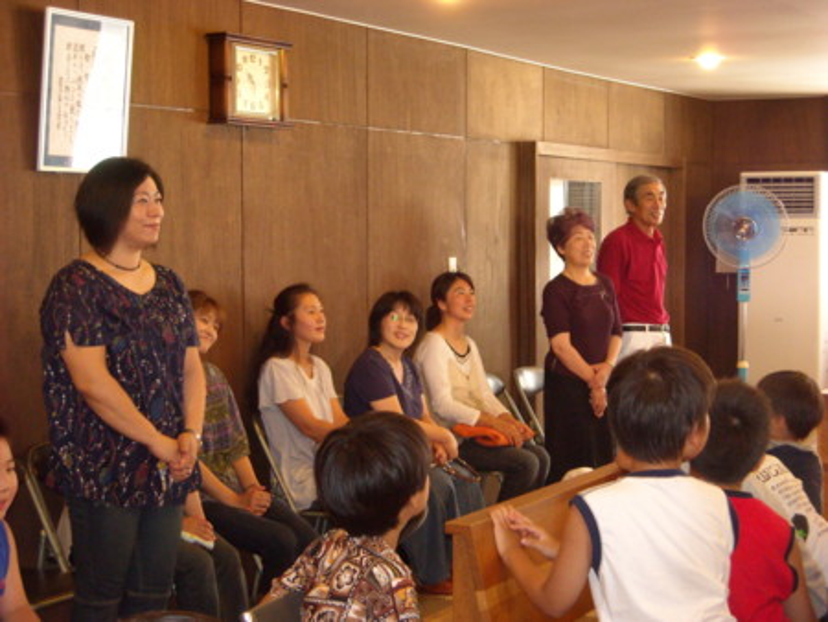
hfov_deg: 28.5
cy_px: 311
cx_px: 414
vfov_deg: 21.6
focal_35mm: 68
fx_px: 1627
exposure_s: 1/30
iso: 400
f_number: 3.7
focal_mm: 11.02
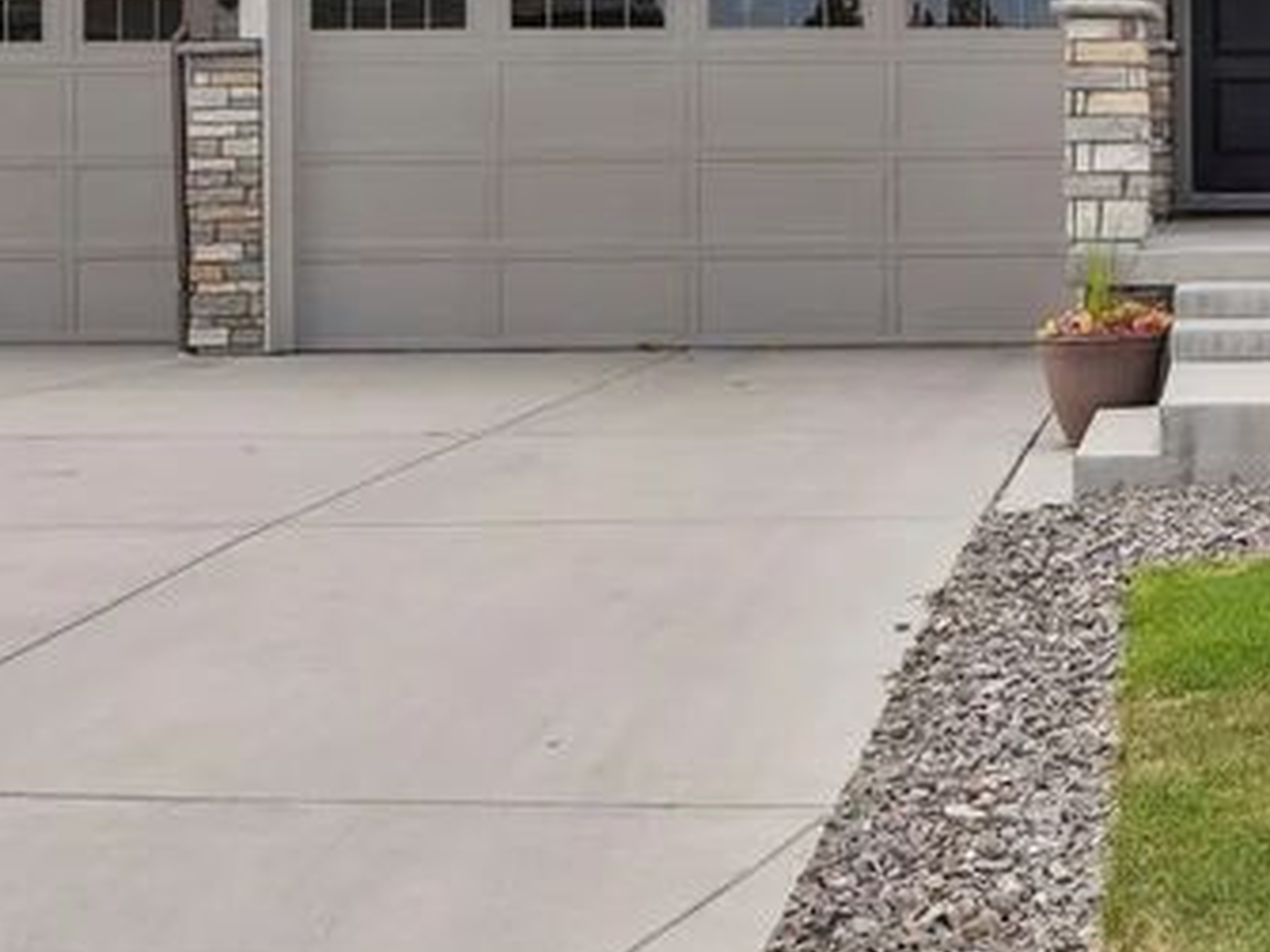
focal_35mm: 50
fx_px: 1834
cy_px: 173
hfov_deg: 34.1
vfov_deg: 28.4
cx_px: 1331
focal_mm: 17
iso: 100
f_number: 8
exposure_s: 1/30
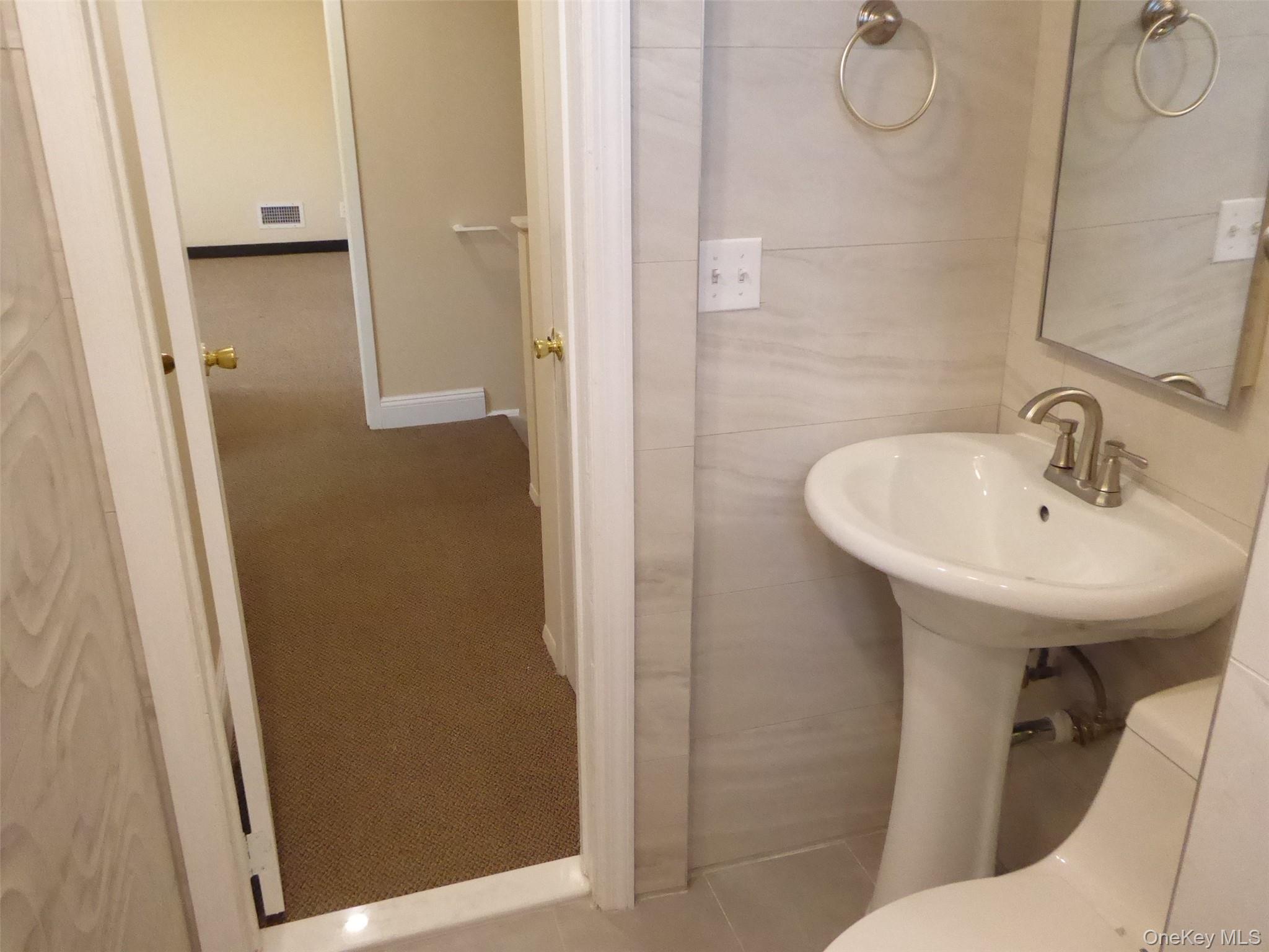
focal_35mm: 29
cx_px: 634
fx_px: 1063
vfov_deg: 48.2
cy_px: 476
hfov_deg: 61.7
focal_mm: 5
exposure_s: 1/250
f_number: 3.5
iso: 1600
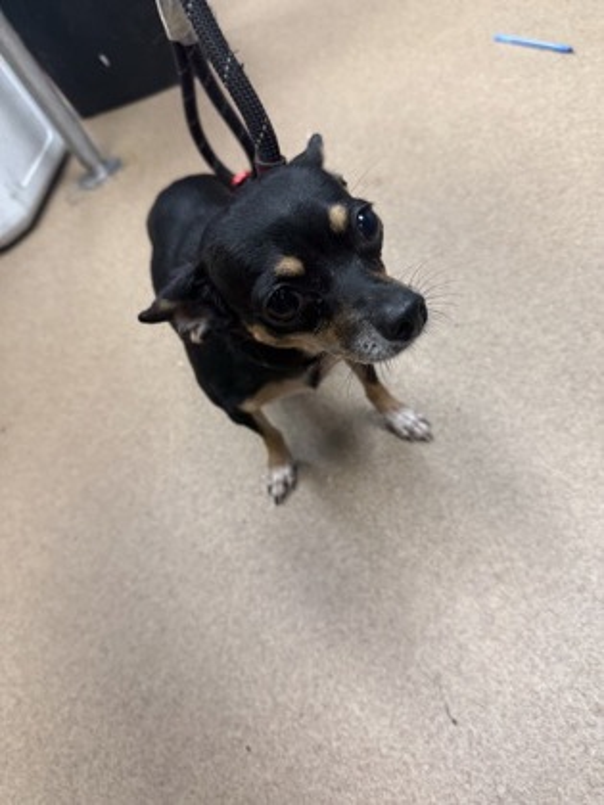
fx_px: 558
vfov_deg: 71.6
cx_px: 302
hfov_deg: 56.8
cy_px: 402
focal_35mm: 24
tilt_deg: -51.4
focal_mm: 6.76
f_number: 1.78
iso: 125
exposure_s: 1/62
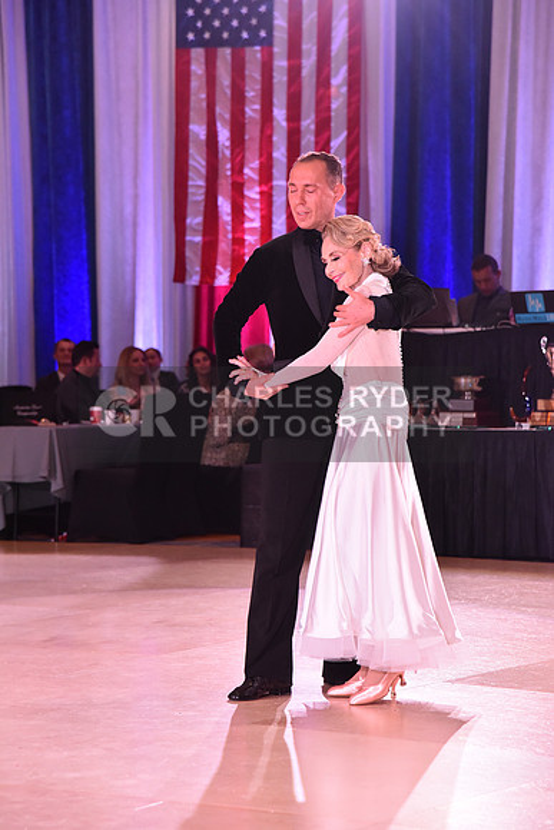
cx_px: 277
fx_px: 2768
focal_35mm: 120
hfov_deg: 11.4
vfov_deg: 17.1
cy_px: 415
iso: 2500
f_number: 5.6
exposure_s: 1/250
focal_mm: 120
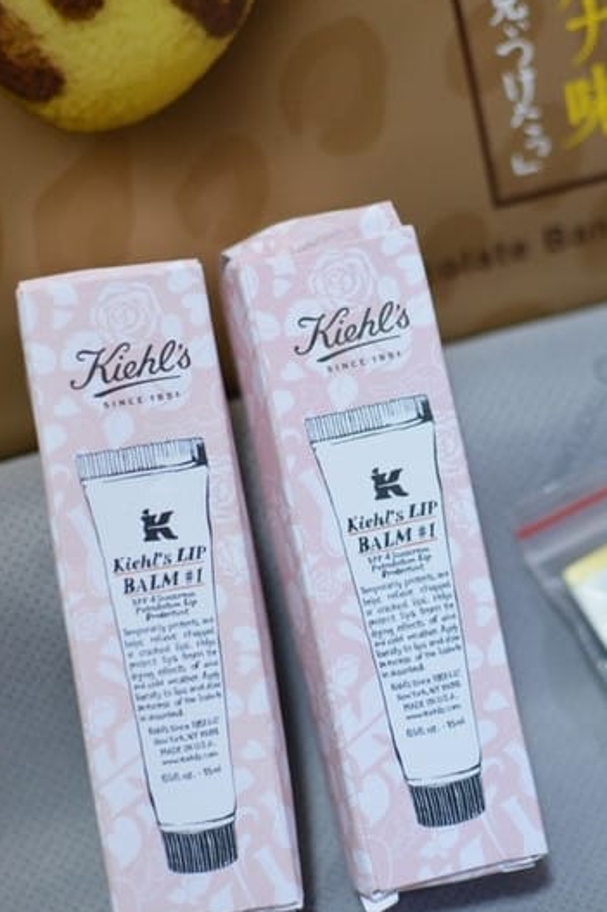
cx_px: 323
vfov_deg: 31.5
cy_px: 543
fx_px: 1610
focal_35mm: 64
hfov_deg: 21.4
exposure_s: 1/80
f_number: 2.5
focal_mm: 35
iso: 1600
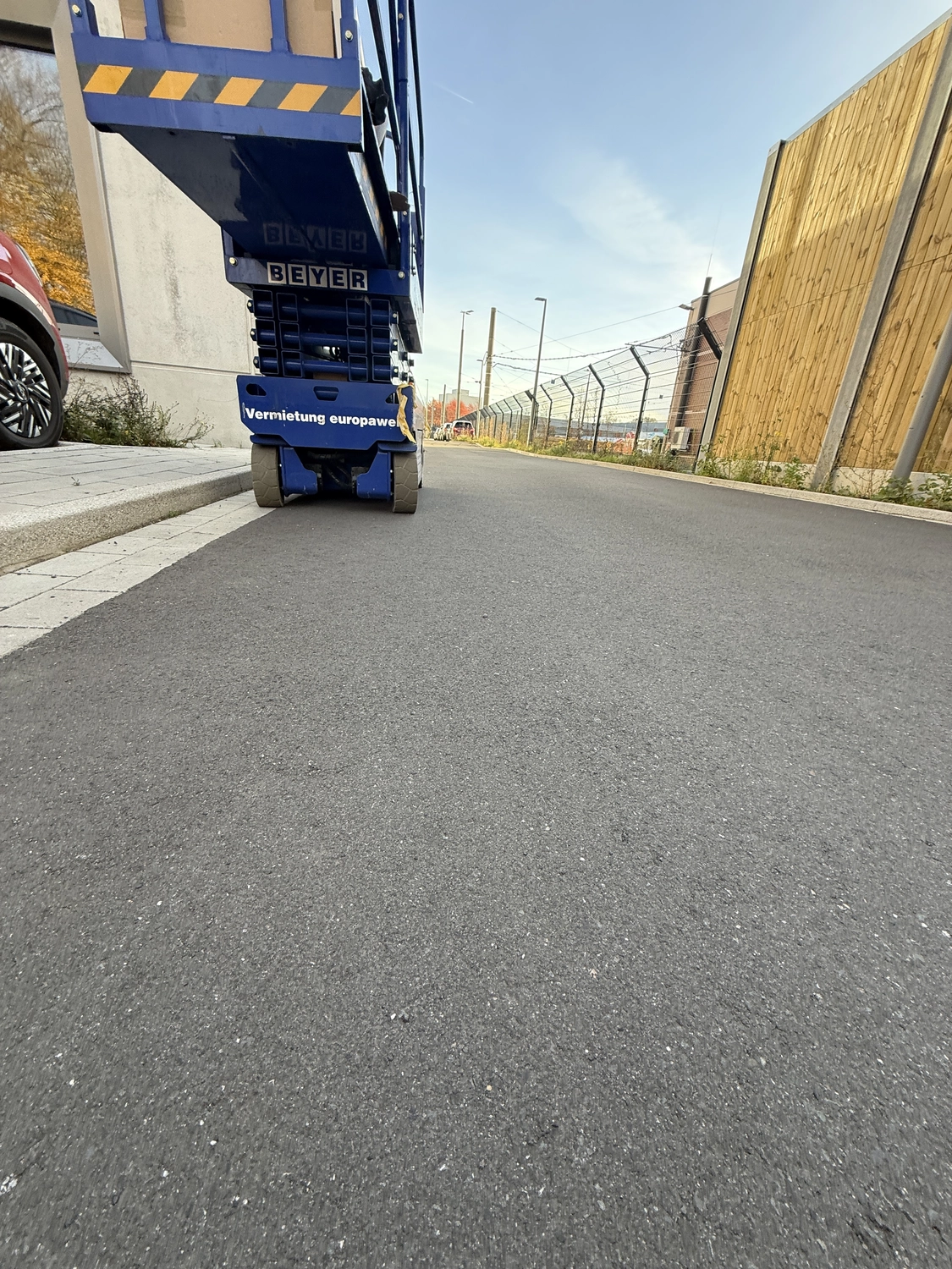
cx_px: 476
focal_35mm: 14
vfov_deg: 102.1
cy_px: 634
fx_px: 513
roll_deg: -5.8
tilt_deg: -21.4
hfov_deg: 85.7
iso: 64
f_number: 2.2
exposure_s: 1/233
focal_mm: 2.22
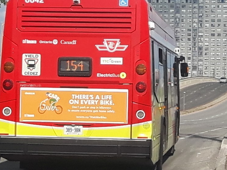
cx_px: 78
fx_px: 282
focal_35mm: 43
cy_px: 83
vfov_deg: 33.6
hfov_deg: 43.3
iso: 40
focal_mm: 3.7
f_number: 1.9
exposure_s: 1/2053
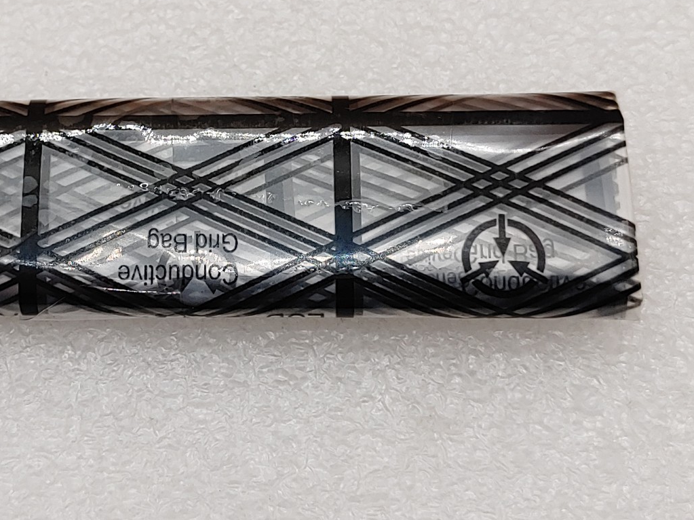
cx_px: 227
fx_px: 1383
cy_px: 194
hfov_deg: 28.0
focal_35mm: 69
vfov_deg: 21.3
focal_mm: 4.36
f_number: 1.8
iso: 50
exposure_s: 1/166
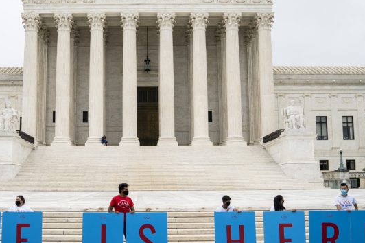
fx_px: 527
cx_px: 139
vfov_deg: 25.9
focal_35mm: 52
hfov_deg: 38.0
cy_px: 107
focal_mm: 24
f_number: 2.8
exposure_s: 1/2000
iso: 200
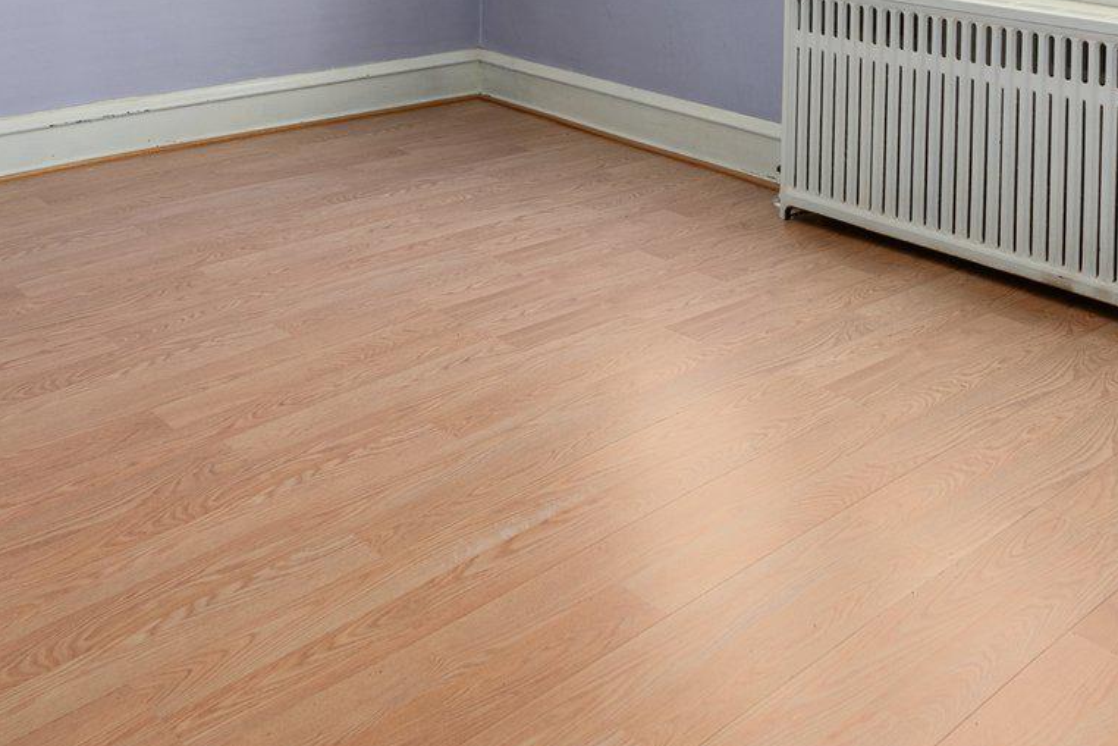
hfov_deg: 45.4
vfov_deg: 27.0
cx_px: 512
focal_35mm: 43
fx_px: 1335
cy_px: -180
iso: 320
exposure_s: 1/13
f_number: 7.1
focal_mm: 16
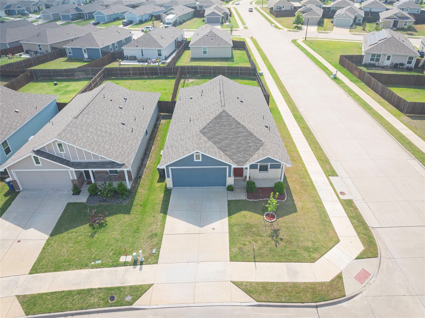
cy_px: 159
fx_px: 294
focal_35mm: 24
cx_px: 212
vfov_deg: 56.8
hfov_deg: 71.6
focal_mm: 12.29
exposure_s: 1/320
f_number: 7.1
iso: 100
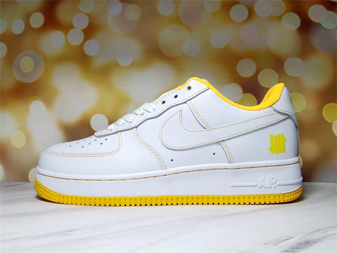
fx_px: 282
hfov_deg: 61.7
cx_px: 168
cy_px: 126
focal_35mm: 29
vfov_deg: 48.2
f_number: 2.2
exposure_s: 1/483
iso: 50
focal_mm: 2.26
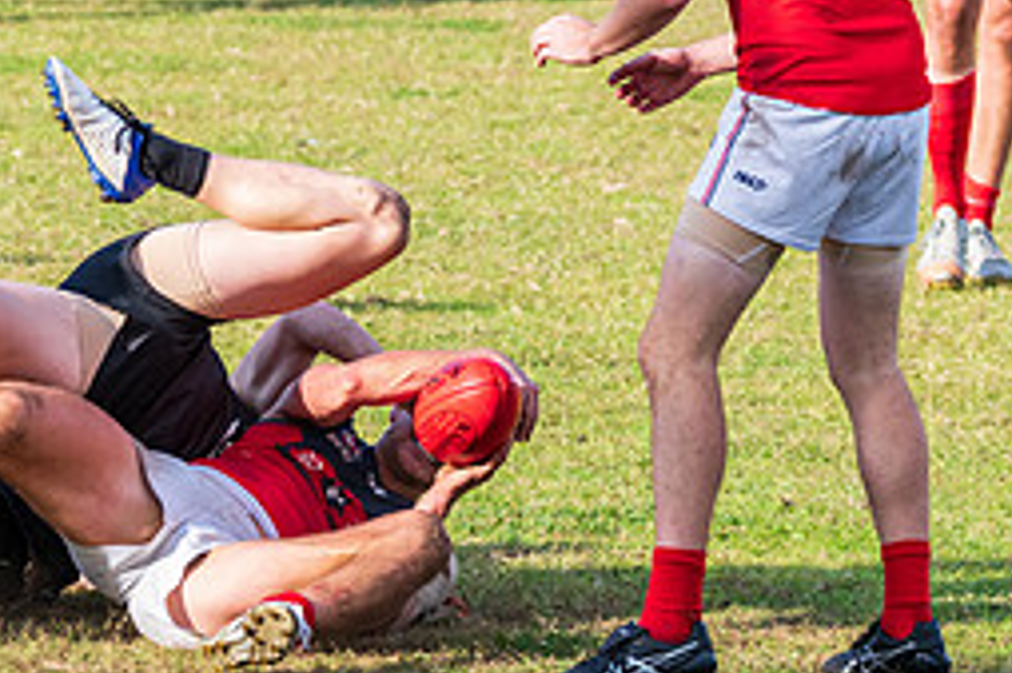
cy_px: 130
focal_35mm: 462
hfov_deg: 4.5
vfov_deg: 3.0
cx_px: 488
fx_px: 12978
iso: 800
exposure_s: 1/1250
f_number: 7.1
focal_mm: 190
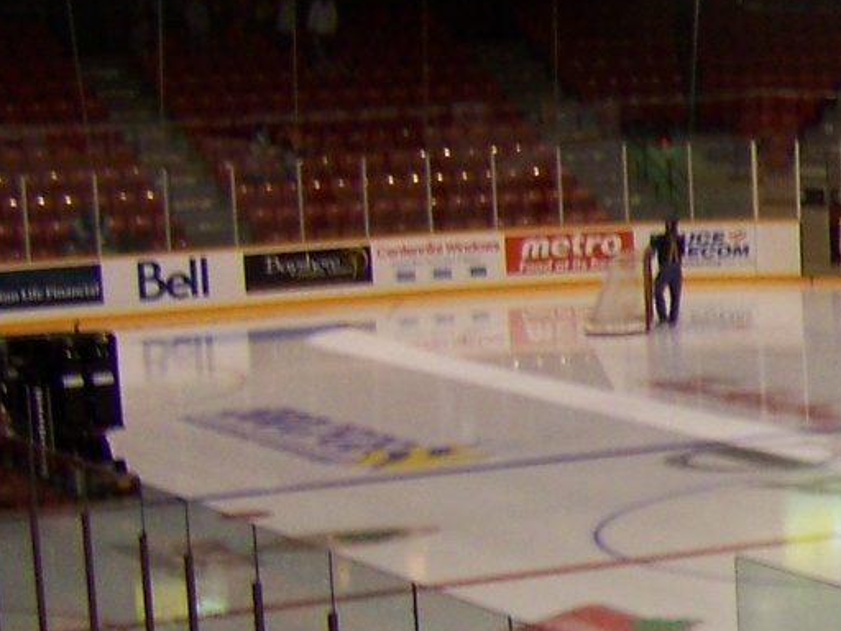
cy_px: 555
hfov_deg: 12.4
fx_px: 3498
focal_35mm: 144
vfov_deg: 10.3
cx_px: 1587
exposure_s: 1/30
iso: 80
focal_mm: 5.85
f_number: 2.8
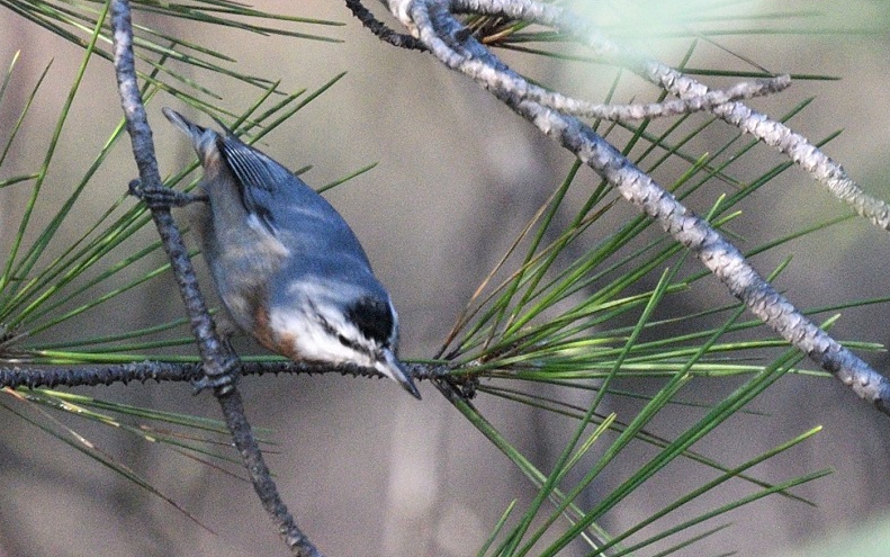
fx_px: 27564
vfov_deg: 1.2
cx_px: 322
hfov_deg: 1.8
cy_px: 230
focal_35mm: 1136
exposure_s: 1/2000
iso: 2200
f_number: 5.6
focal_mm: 420
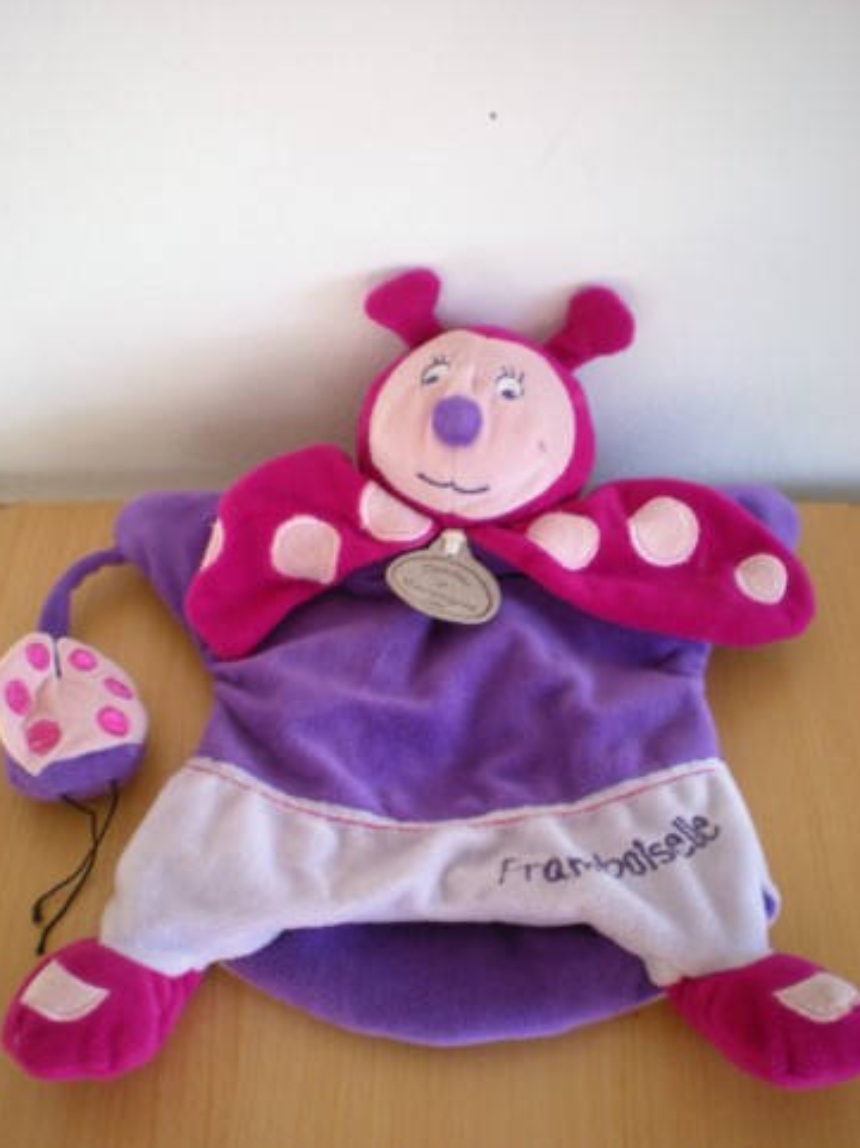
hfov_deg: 35.1
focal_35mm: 41
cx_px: 417
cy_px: 614
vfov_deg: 45.8
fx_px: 1359
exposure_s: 1/56
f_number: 3.1
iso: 123
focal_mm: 6.3
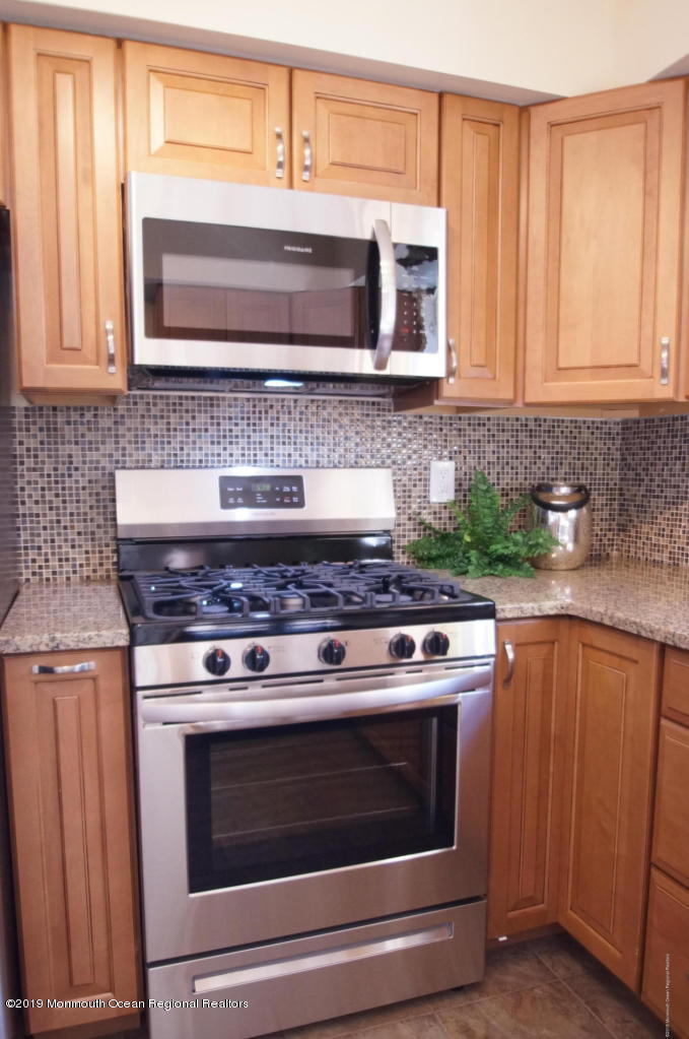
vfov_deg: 70.5
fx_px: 734
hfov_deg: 50.3
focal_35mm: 26
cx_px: 344
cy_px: 520
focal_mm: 17
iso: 1250
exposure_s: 1/60
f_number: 4
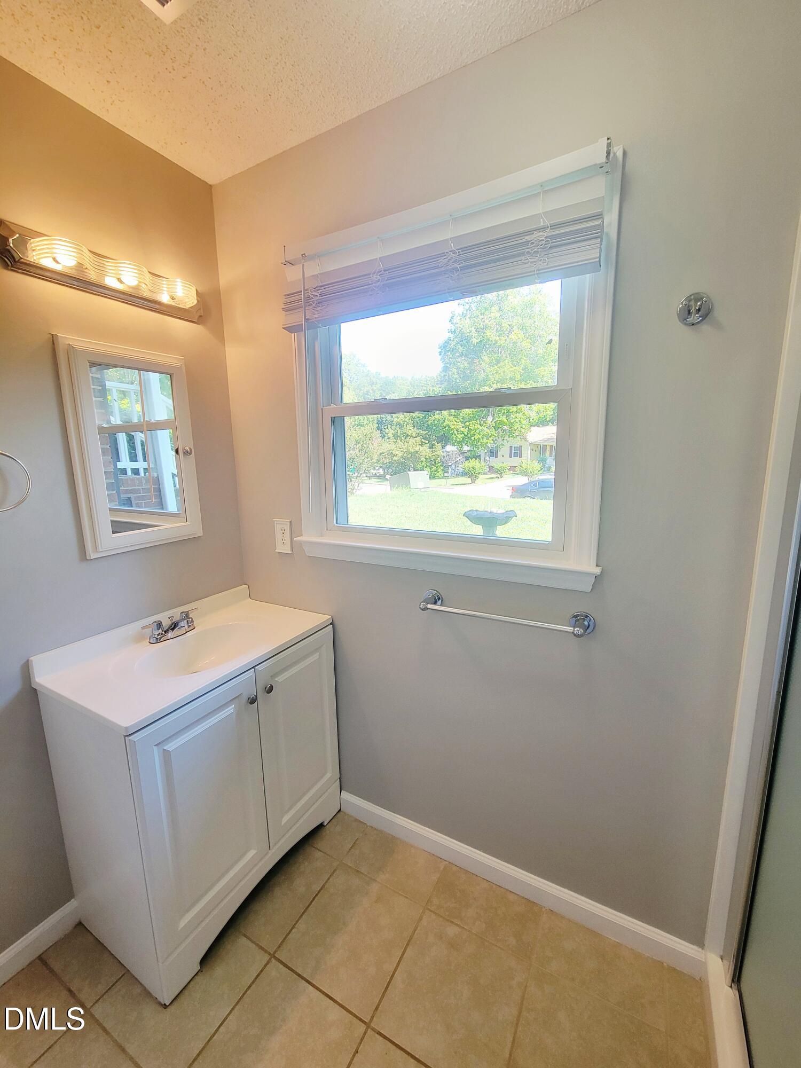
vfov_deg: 106.2
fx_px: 401
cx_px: 400
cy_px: 534
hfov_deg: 89.9
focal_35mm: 13
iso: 200
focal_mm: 2.2
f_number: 2.2
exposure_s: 1/60.2
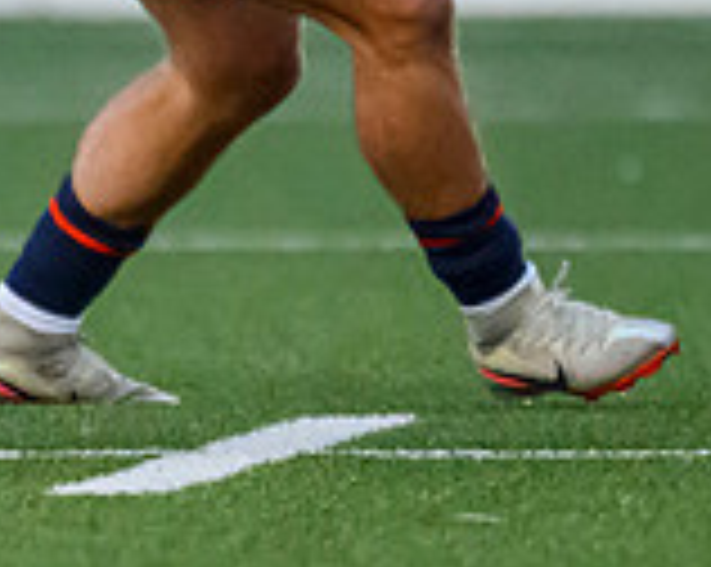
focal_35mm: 3179
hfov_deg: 0.6
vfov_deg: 0.5
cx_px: -816
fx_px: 66813
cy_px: -335
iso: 8000
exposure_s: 1/1600
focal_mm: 560
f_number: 4
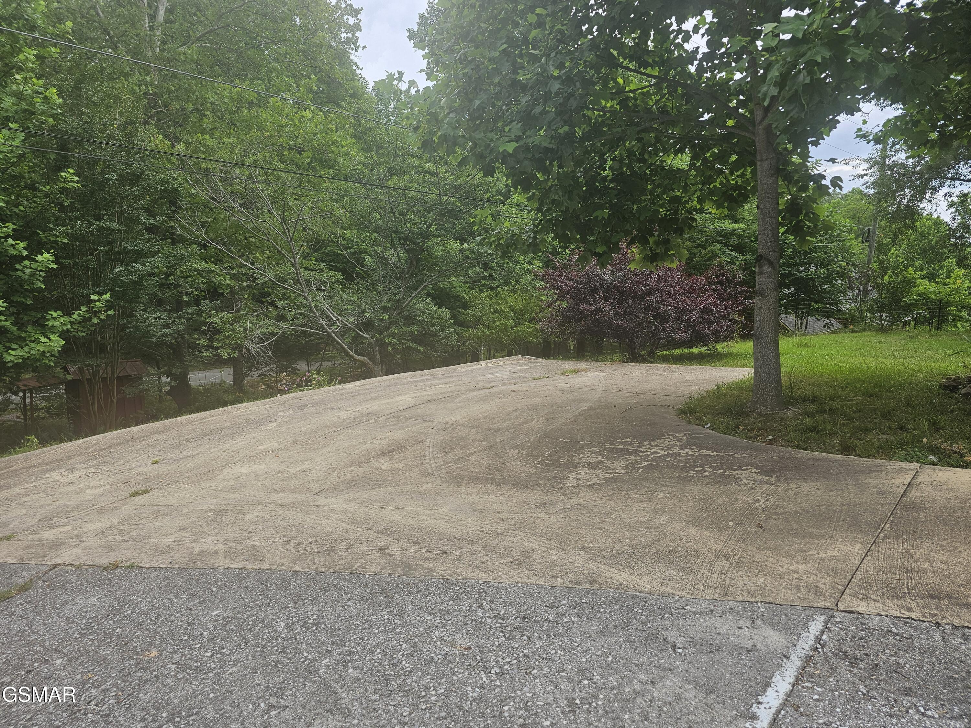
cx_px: 486
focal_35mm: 23
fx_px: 645
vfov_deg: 58.9
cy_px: 364
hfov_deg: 73.9
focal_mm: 6.3
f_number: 1.7
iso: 25
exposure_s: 1/180
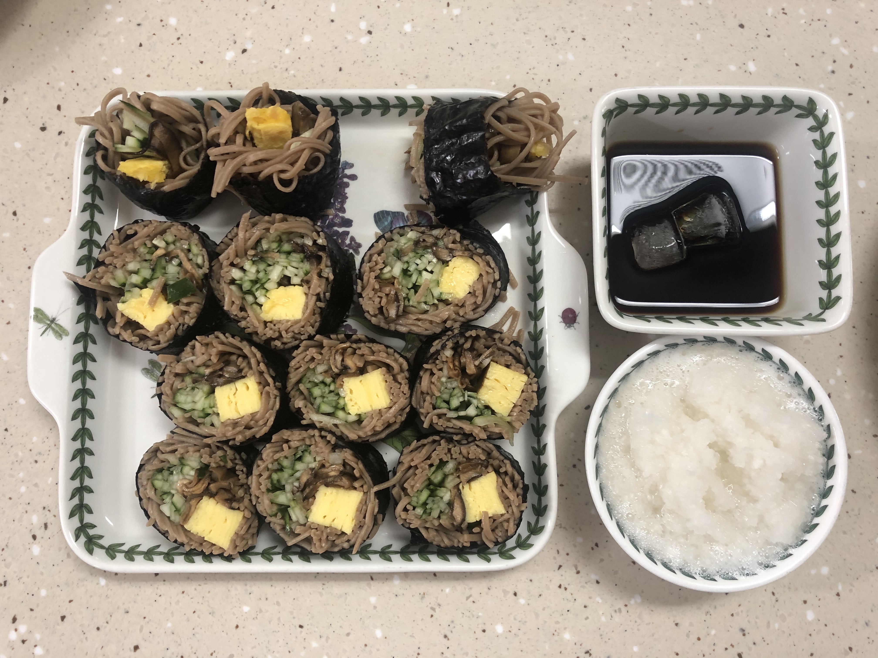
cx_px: 439
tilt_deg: -84.0
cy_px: 329
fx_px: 710
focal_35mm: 28
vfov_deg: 49.7
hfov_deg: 63.4
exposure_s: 1/15
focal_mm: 4
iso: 40
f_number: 1.8
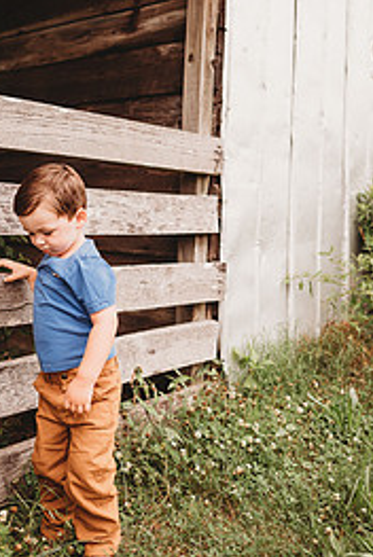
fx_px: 635
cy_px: 201
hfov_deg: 32.0
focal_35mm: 41
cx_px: 83
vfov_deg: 46.8
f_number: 2.2
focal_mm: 24
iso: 100
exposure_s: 1/1000
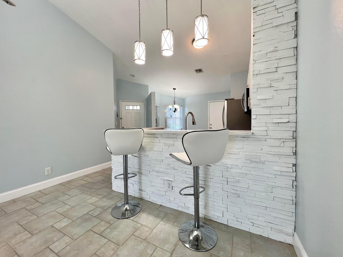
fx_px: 129
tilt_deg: -2.9
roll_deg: +0.8
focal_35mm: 13
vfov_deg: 89.9
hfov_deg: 106.2
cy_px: 128
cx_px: 172
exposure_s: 1/120
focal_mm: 1.57
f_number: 1.8
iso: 125
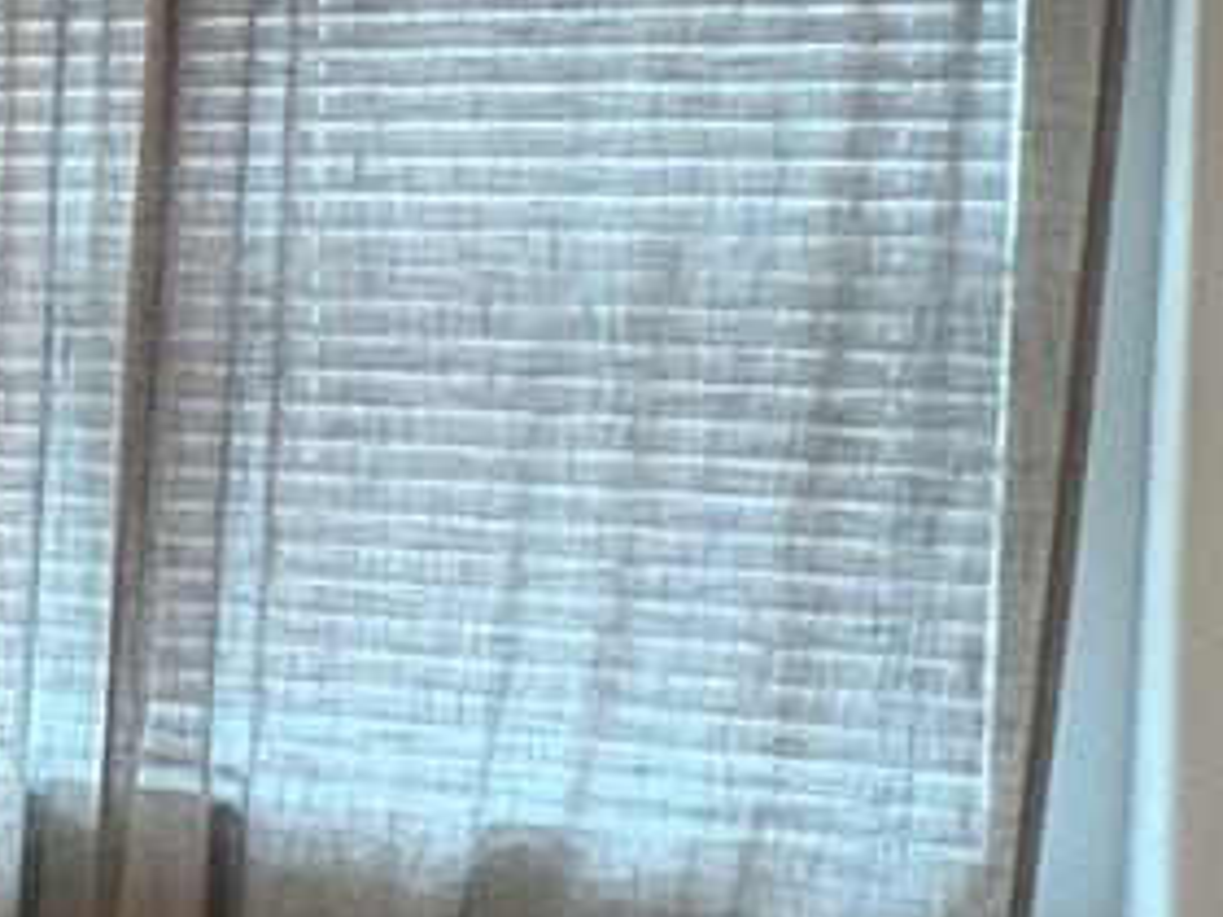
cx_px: -974
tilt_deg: -3.8
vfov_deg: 18.4
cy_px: 376
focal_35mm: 80
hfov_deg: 18.8
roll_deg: -0.3
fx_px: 2826
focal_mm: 2.22
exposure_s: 1/60
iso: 250
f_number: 2.2
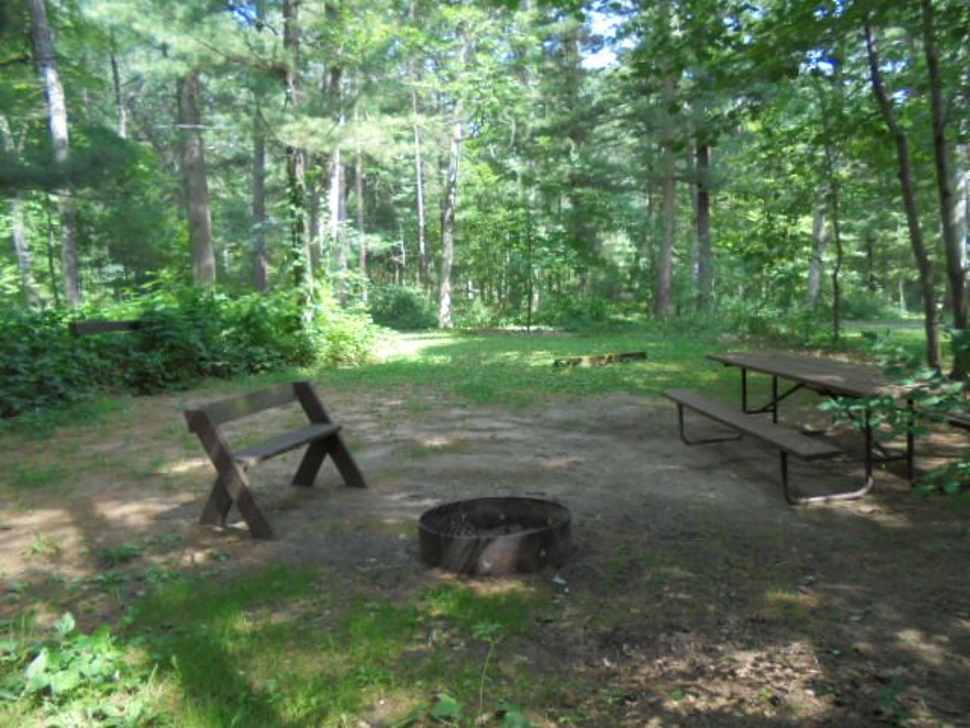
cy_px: 364
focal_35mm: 26
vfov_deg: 53.1
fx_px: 729
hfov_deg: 67.3
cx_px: 485
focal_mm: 4.6
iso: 100
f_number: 3.5
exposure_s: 1/60
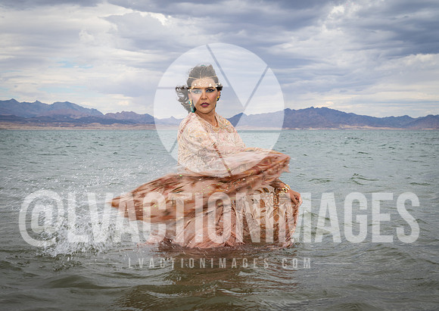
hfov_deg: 37.5
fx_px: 646
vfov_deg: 27.1
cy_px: 141
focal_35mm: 52
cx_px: 214
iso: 64
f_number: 9
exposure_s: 1/200
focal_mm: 44
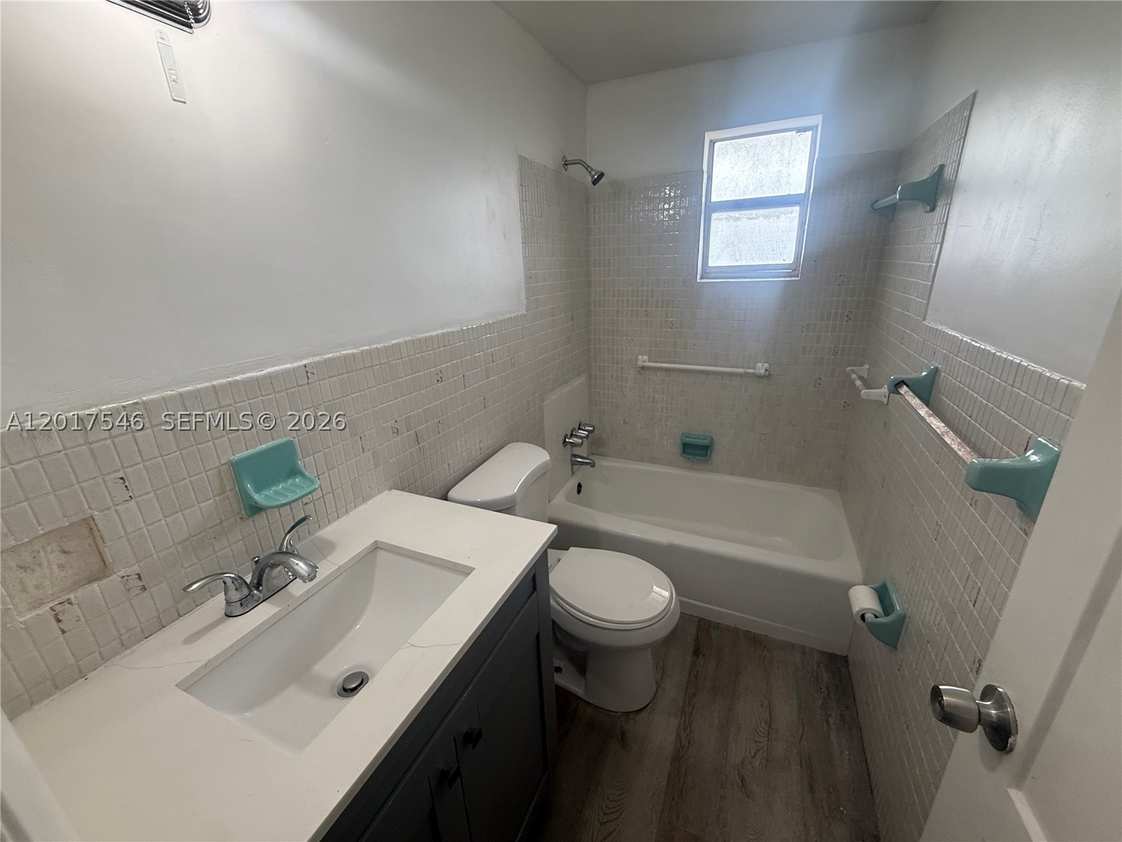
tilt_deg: -18.7
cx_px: 561
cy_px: 421
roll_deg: +2.3
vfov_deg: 85.7
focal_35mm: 14
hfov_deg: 102.1
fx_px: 454
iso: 250
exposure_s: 1/120
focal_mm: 2.22
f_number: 2.2
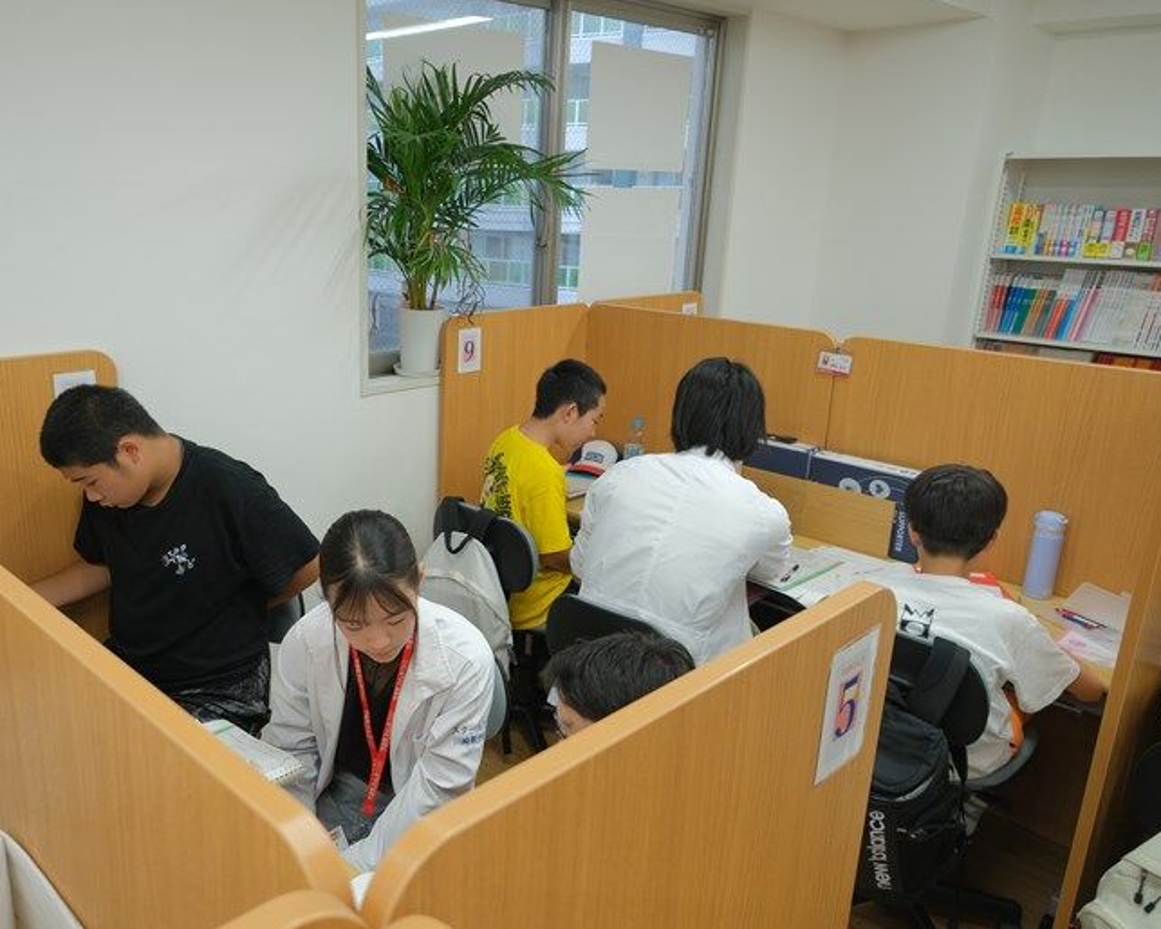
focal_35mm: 28
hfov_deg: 61.5
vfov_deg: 51.6
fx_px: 963
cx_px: 448
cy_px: 474
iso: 640
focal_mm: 16
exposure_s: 1/250
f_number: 2.8
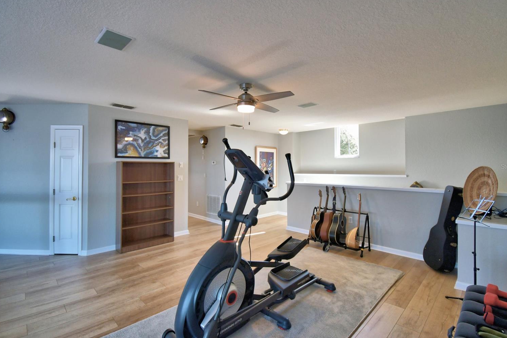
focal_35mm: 16
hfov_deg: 96.7
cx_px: 261
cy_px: 166
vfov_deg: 73.7
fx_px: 225
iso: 400
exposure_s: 1/80
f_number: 4.5
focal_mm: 10
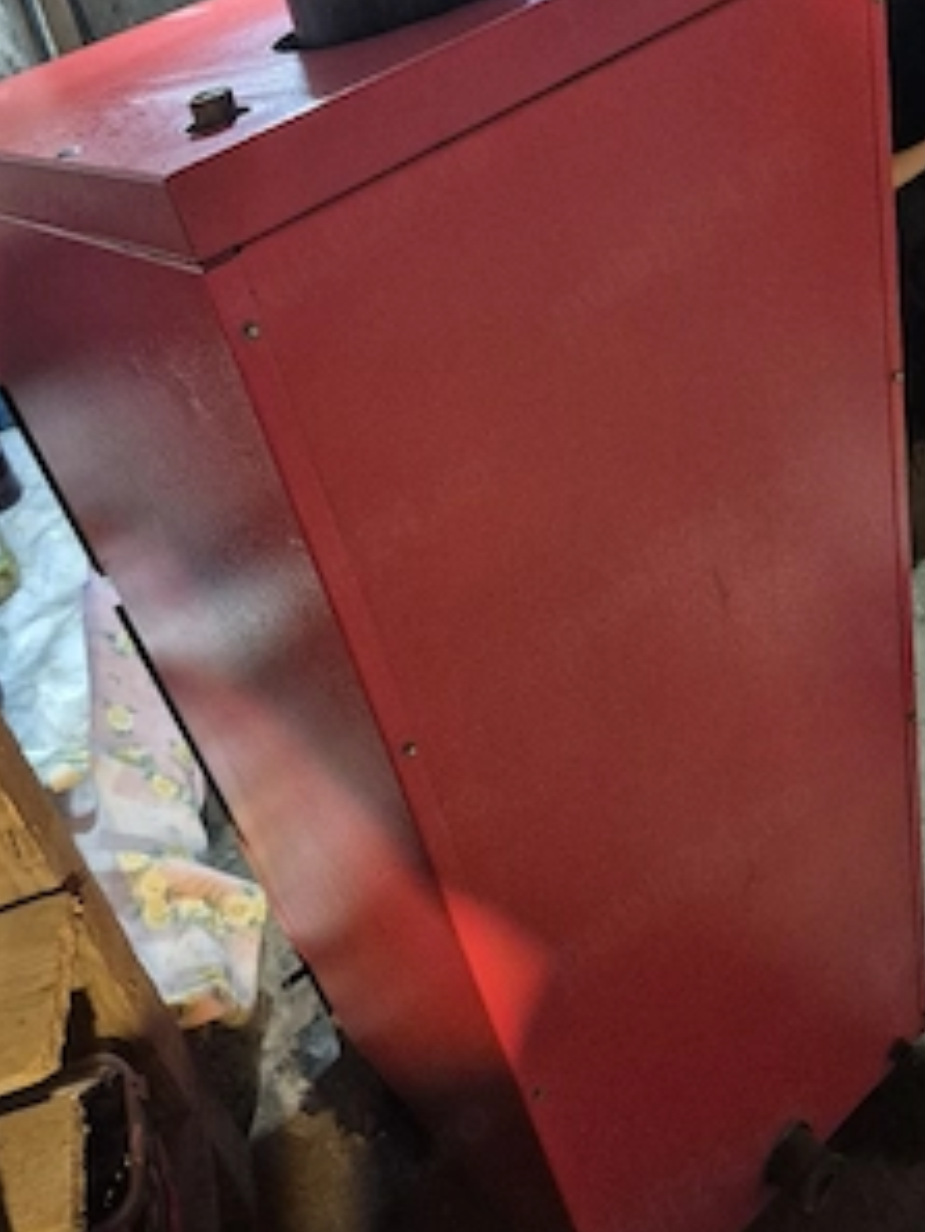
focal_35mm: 31
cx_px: 440
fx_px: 1104
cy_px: 606
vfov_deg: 58.3
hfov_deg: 45.5
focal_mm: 5.4
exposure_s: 1/50
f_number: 1.8
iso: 1600
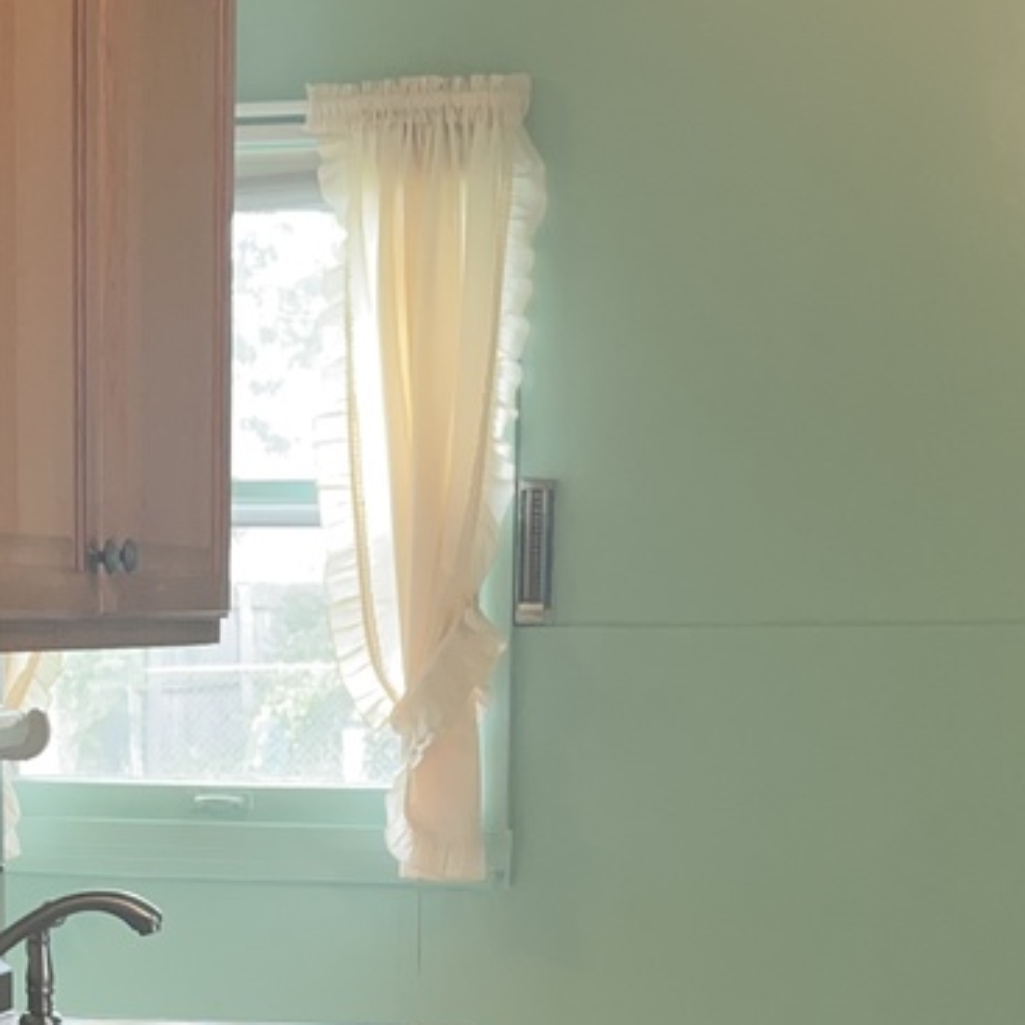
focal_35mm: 90
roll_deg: +0.1
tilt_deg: -9.1
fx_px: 3015
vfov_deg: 18.7
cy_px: 1072
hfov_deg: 19.2
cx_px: 334
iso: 125
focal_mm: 5.7
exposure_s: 1/60
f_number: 1.5
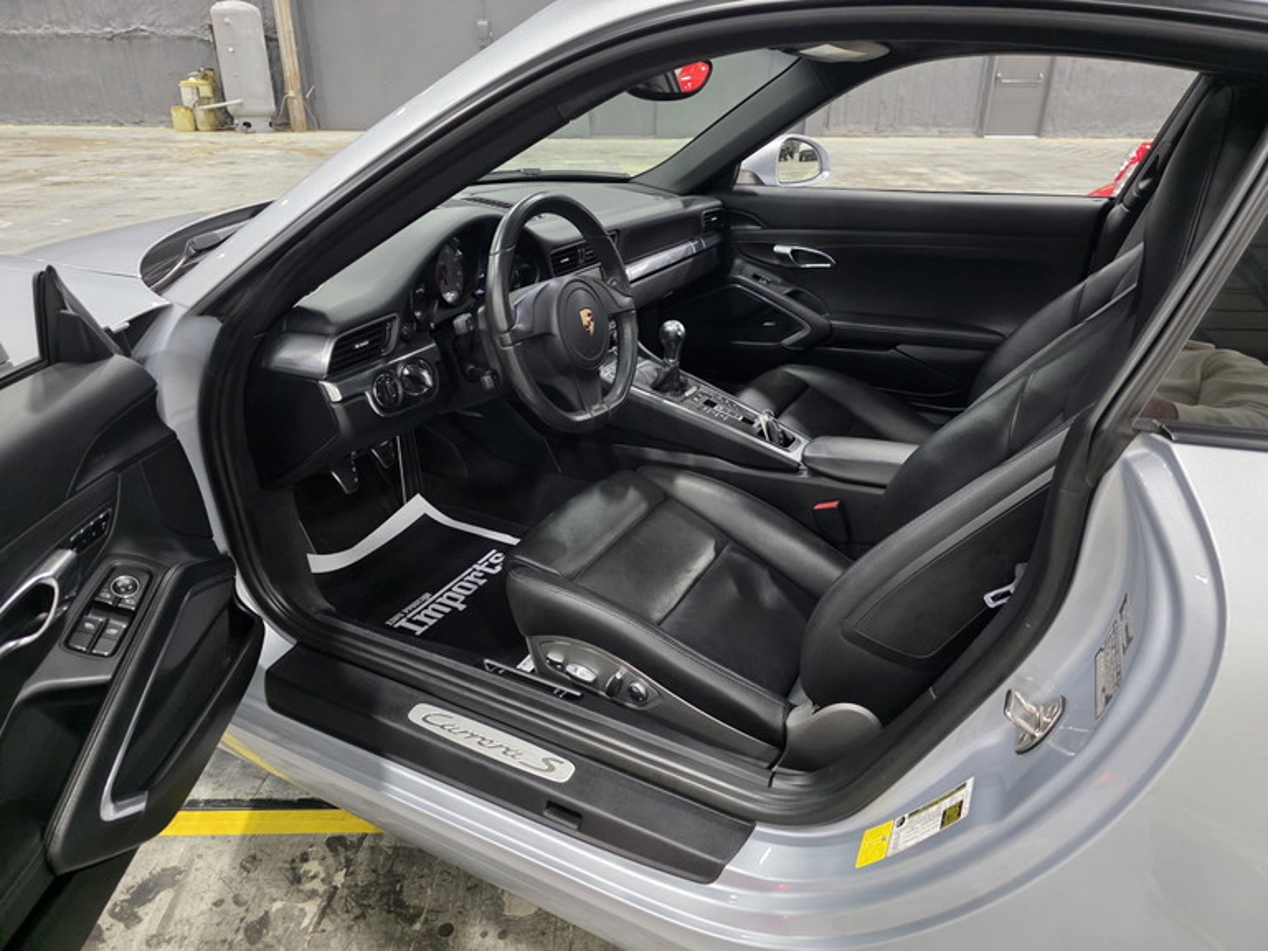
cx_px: 634
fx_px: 843
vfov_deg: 58.9
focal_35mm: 23
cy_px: 476
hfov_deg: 73.9
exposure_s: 1/120
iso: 1000
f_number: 1.7
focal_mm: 6.3
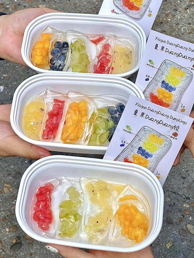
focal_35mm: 78
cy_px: 128
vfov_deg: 25.0
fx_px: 583
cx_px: 97
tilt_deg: -52.3
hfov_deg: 18.9
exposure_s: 1/461
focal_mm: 9
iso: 32
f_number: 2.8
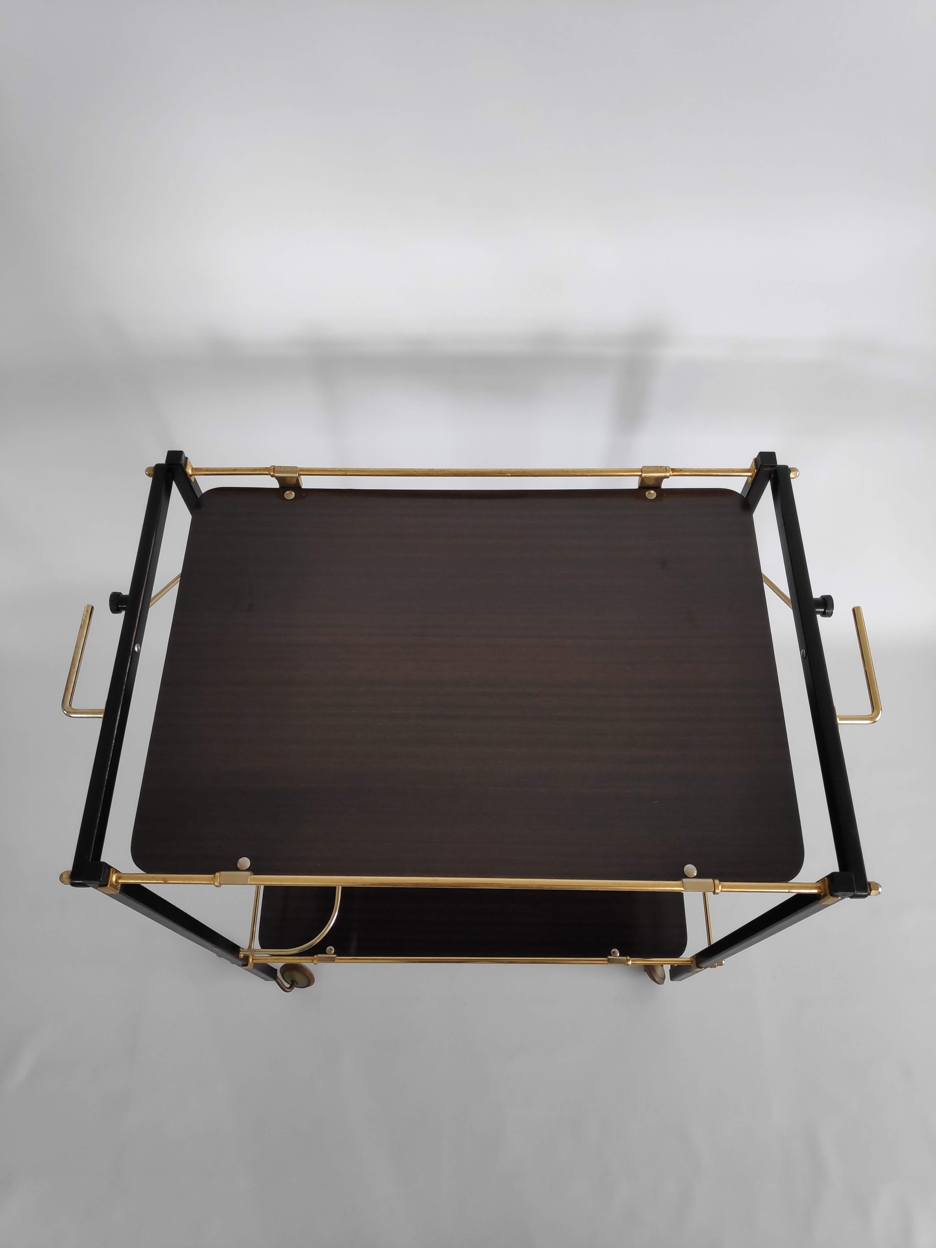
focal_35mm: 20
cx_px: 468
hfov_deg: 66.0
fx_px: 721
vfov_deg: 81.7
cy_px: 624
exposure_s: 1/50
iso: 506
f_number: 1.9
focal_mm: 3.94
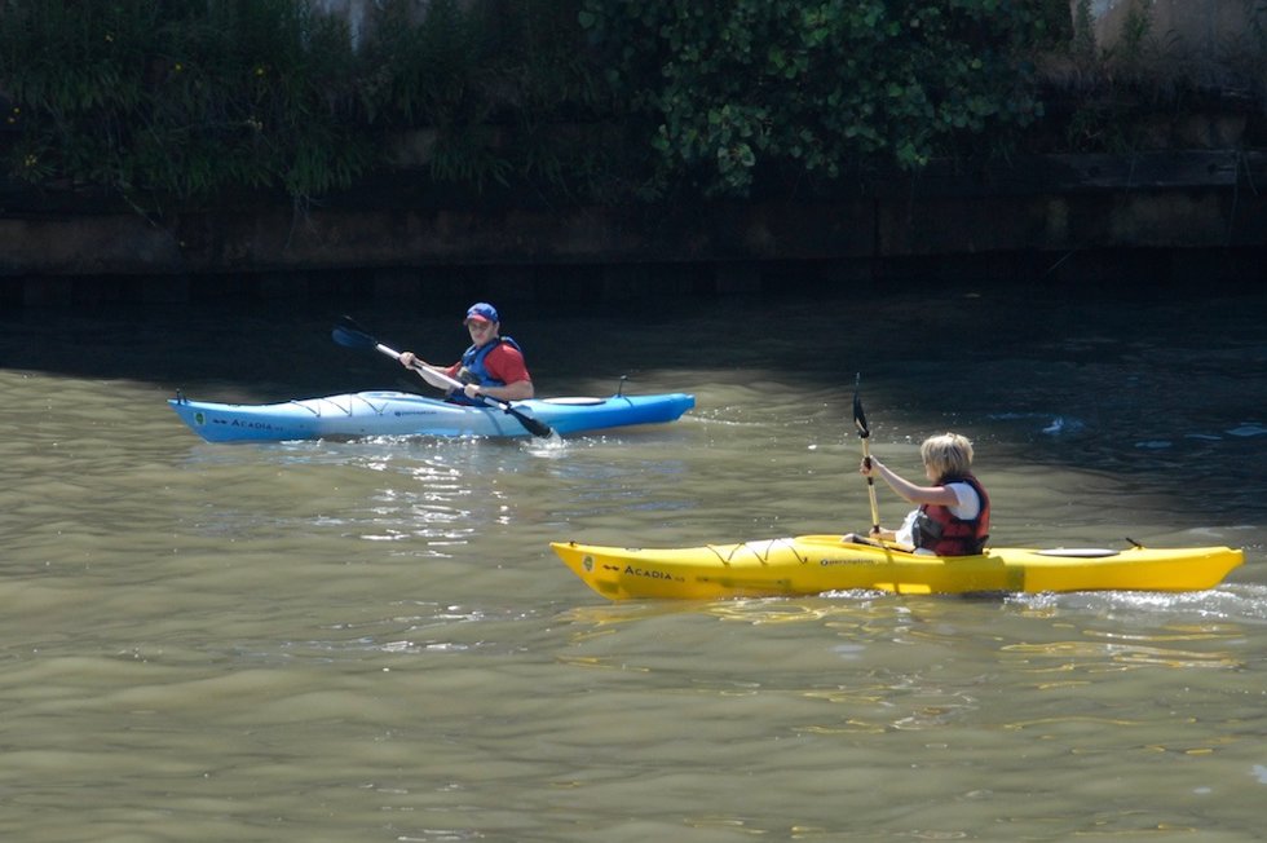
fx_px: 5539
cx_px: 634
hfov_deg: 13.0
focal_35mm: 158
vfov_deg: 8.7
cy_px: 422
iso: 400
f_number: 6.3
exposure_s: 1/160
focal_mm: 105
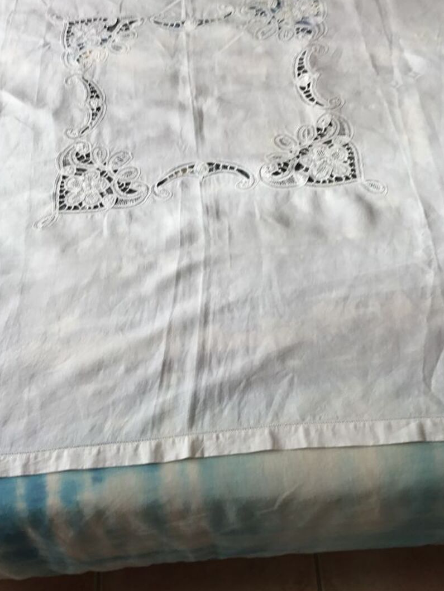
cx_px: 203
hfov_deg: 36.8
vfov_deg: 47.6
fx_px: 667
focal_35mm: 39
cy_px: 242
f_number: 2.4
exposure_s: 1/100
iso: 25
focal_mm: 3.3
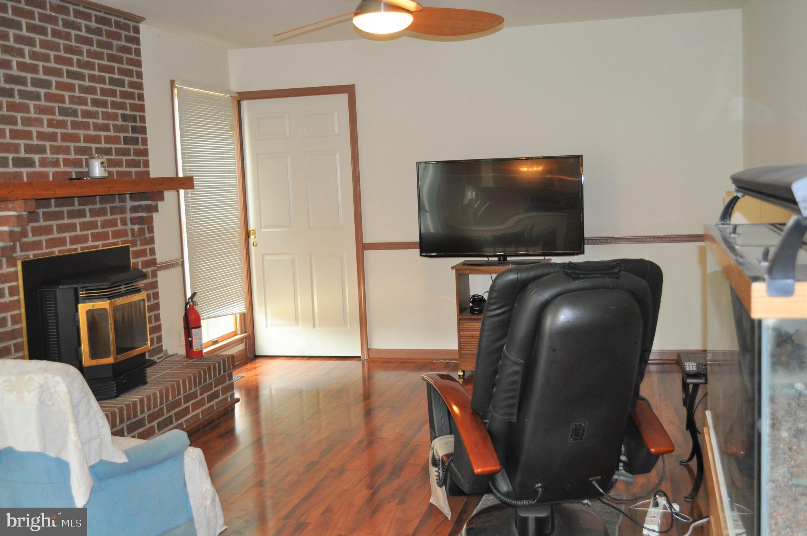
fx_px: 873
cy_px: 268
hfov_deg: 49.6
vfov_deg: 34.1
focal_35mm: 39
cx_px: 404
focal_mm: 26
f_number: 4.2
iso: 800
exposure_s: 1/60
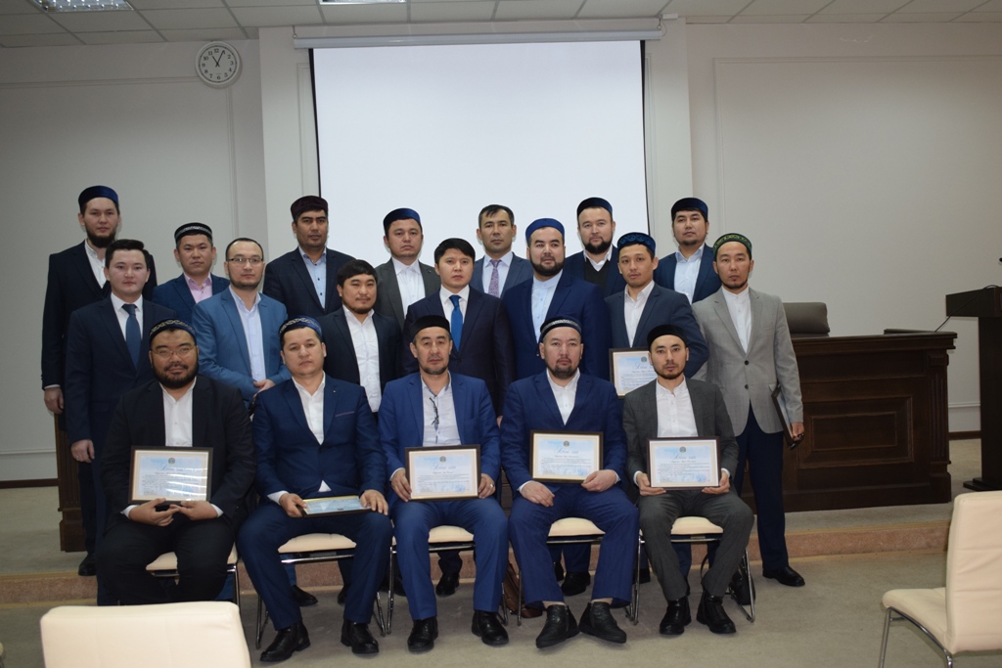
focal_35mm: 40
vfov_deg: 33.0
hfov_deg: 47.9
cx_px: 501
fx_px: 1127
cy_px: 334
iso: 800
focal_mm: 27
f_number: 4.5
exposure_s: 1/80
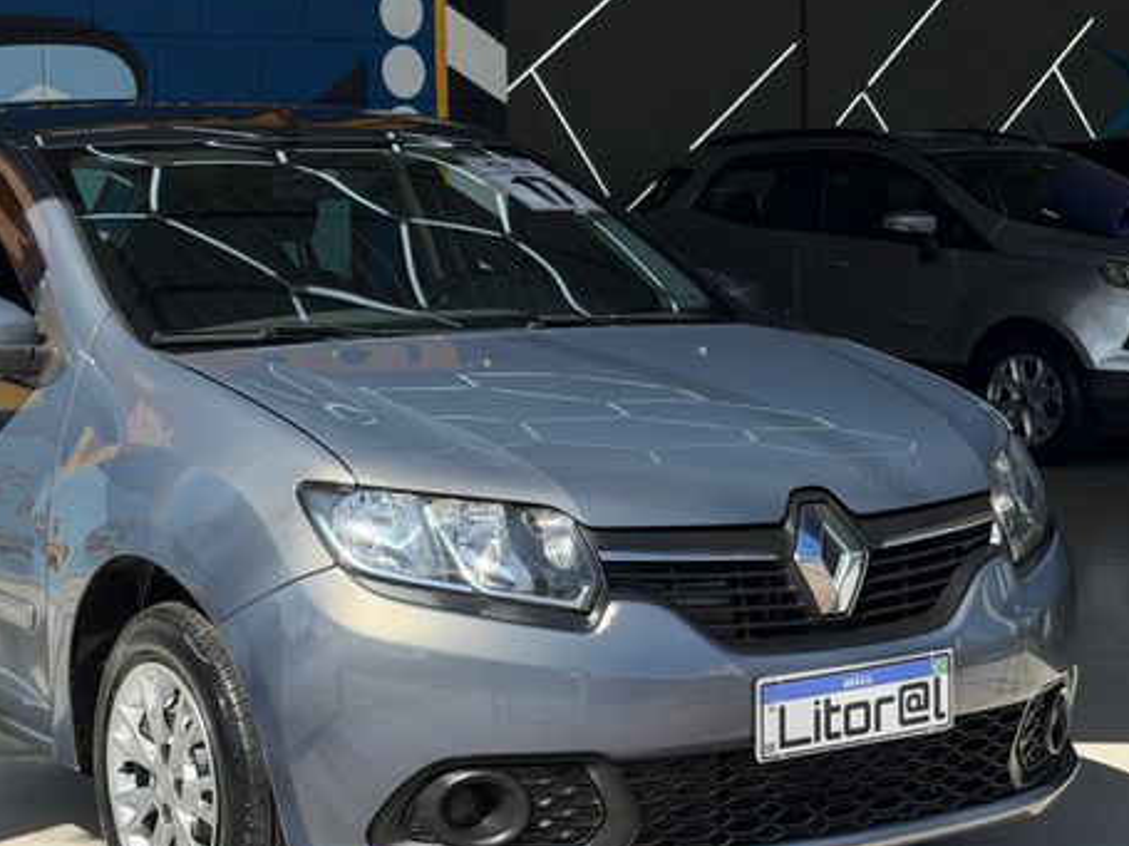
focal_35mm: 81
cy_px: 447
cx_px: 392
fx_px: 2641
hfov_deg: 24.0
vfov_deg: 18.2
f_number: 1.78
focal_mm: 6.76
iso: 80
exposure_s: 1/4098
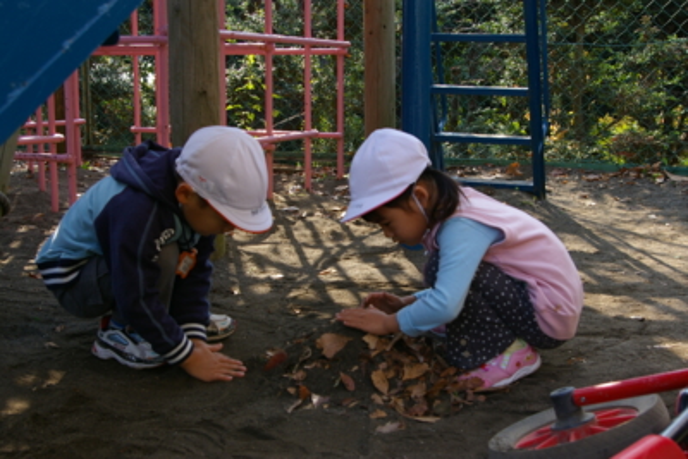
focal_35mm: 46
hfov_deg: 42.3
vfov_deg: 29.0
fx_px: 889
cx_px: 344
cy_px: 230
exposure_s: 1/125
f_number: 6.7
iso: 200
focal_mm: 31
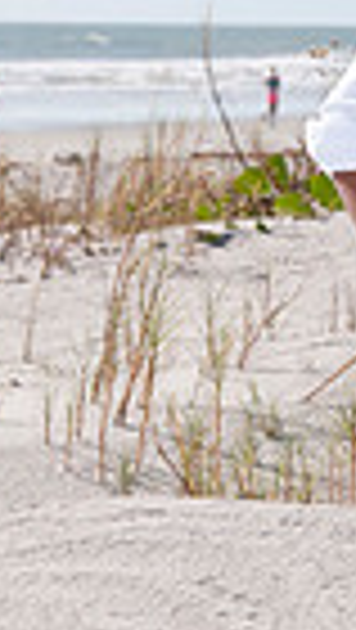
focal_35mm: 312
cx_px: 606
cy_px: 324
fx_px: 5223
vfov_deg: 6.9
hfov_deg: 3.9
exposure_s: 1/250
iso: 100
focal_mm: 62
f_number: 11
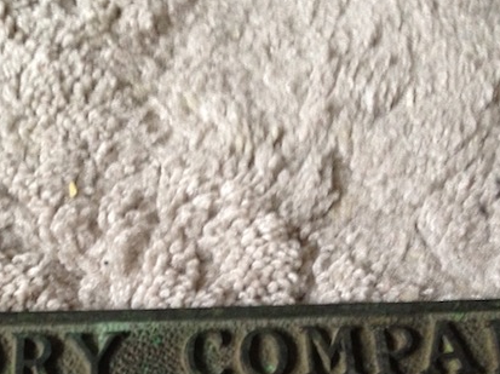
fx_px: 924
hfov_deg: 29.7
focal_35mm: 64
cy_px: 339
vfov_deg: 22.3
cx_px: 109
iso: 160
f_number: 2.4
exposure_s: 1/20
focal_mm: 4.12
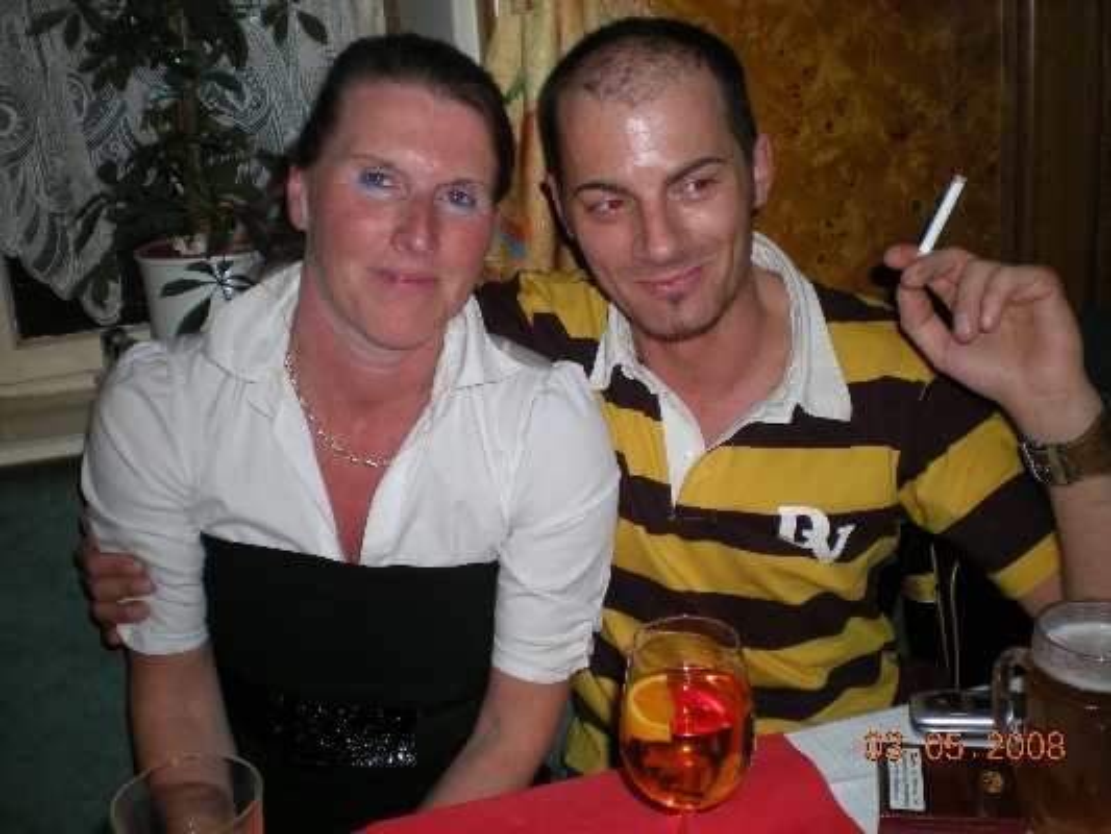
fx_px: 1220
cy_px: 417
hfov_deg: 49.0
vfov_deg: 37.7
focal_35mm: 38
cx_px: 556
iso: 64
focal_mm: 6.3
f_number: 3.1
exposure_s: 1/60
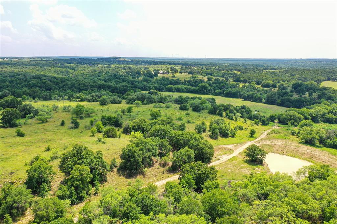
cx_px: 168
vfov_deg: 46.4
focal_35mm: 28
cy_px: 112
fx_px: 262
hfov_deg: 65.5
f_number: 5
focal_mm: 10.26
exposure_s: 1/320
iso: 100
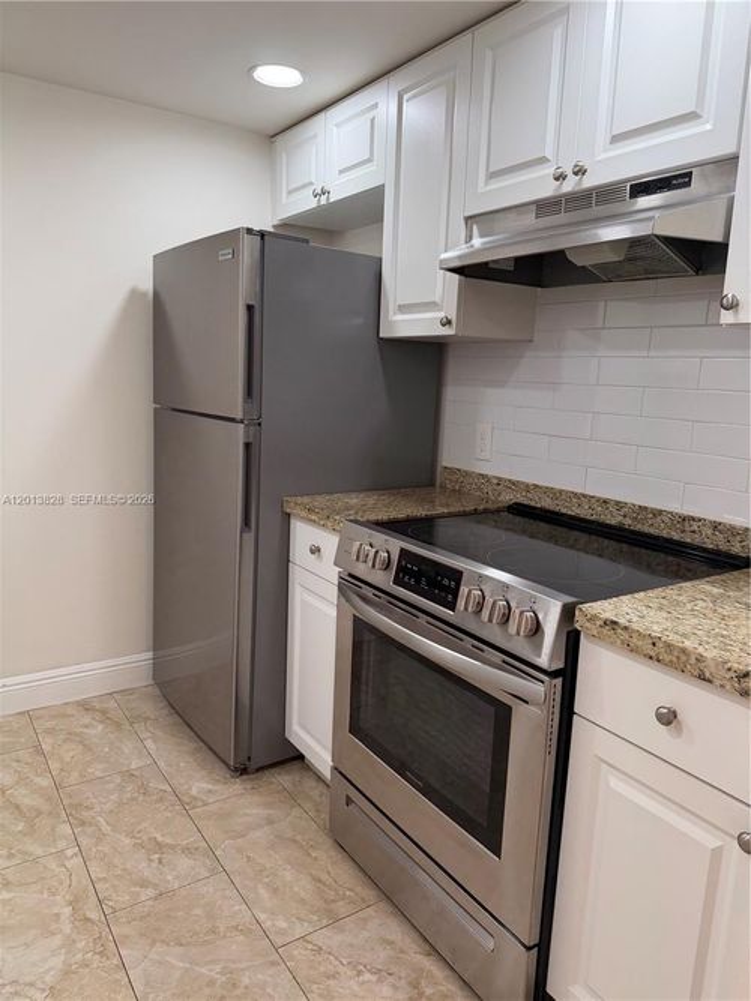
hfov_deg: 56.8
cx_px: 376
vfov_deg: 71.6
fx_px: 694
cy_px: 500
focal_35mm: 24
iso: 125
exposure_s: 1/120
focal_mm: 6.76
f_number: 1.78
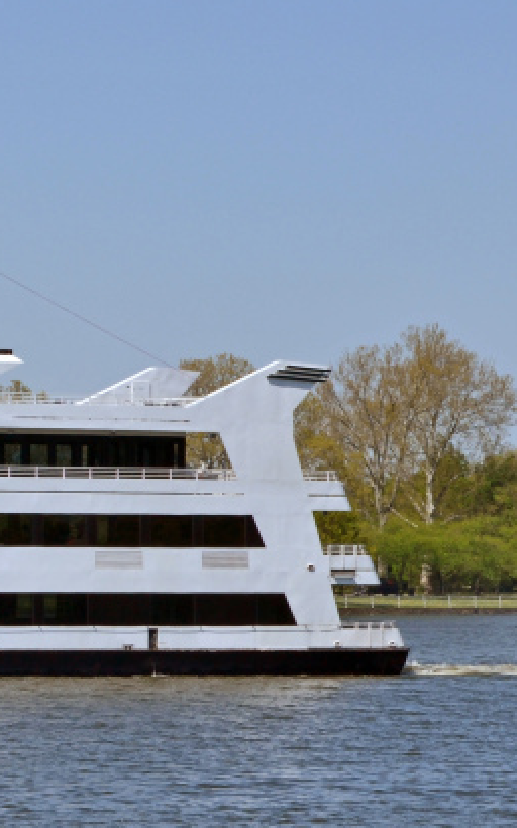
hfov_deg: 7.9
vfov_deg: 12.8
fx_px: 3700
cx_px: -206
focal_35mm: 164
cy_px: 465
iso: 200
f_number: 14
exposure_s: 1/250
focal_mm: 55
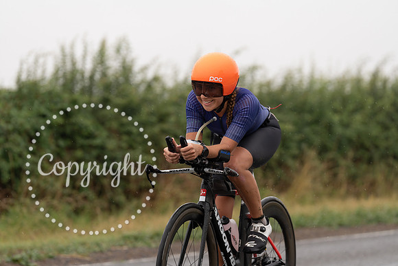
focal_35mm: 188
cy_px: 133
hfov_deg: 10.9
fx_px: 2079
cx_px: 199
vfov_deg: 7.3
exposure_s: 1/1000
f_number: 4
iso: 100
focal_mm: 188
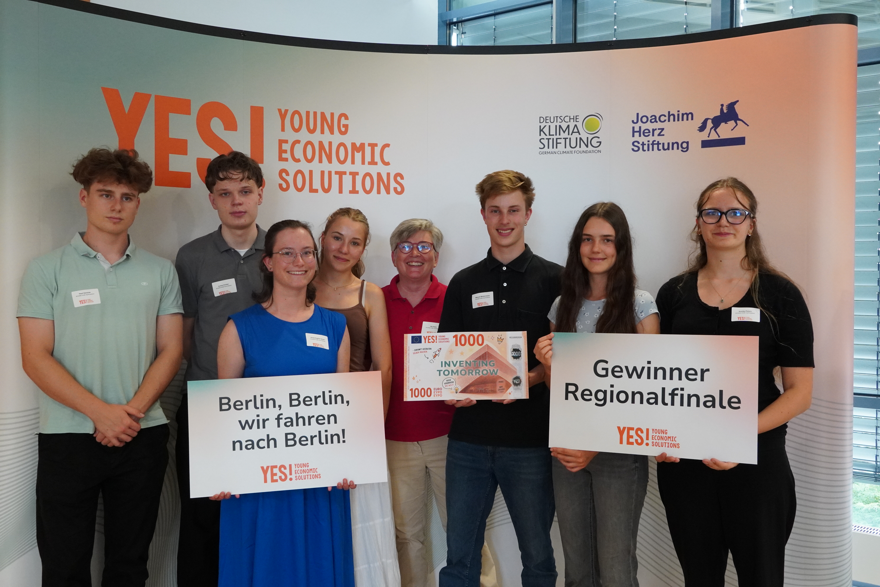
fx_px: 917
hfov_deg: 51.3
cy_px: 294
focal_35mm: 38
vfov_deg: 35.5
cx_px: 440
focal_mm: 25
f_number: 9
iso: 2500
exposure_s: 1/40
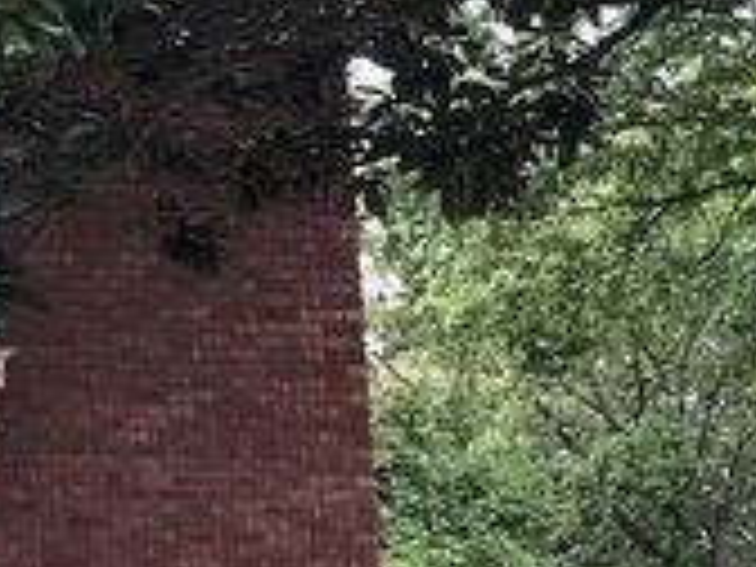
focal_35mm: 133
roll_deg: -0.3
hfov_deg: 12.6
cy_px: 392
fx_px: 2905
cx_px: -855
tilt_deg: +10.9
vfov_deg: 11.1
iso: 20
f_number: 1.8
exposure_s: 1/136
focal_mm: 4
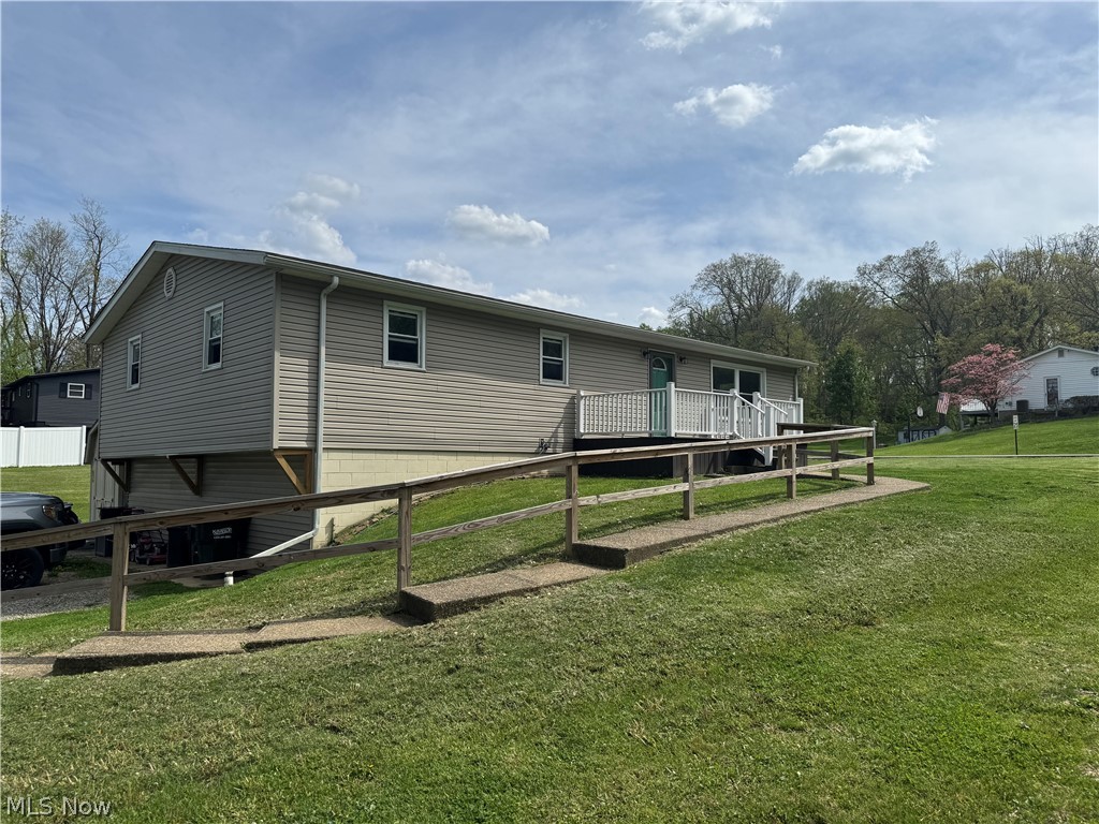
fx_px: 762
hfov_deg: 71.6
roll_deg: +0.1
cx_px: 550
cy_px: 412
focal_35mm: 24
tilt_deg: +4.6
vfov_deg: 56.8
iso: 80
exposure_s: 1/6410
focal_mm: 6.76
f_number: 1.78
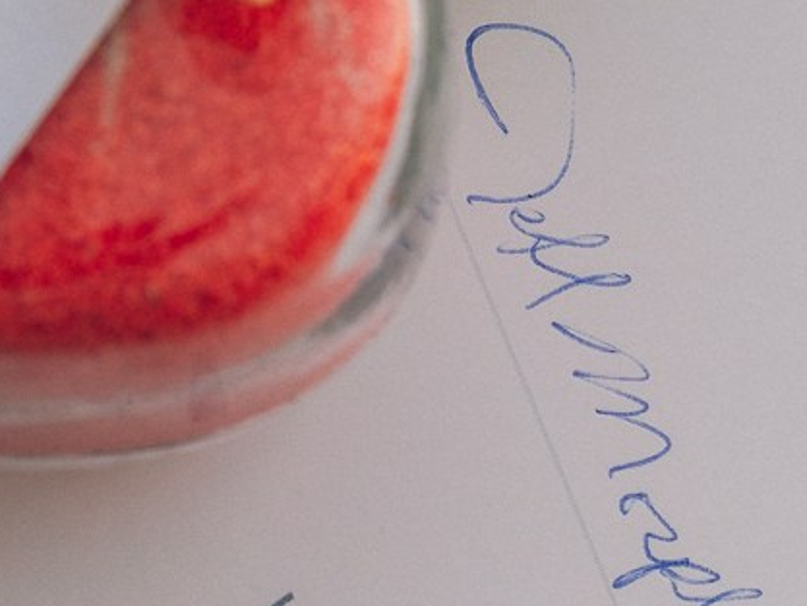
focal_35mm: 248
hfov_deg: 7.9
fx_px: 5783
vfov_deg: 6.0
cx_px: 1064
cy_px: 676
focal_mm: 50
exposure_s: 1/250
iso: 160
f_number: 5
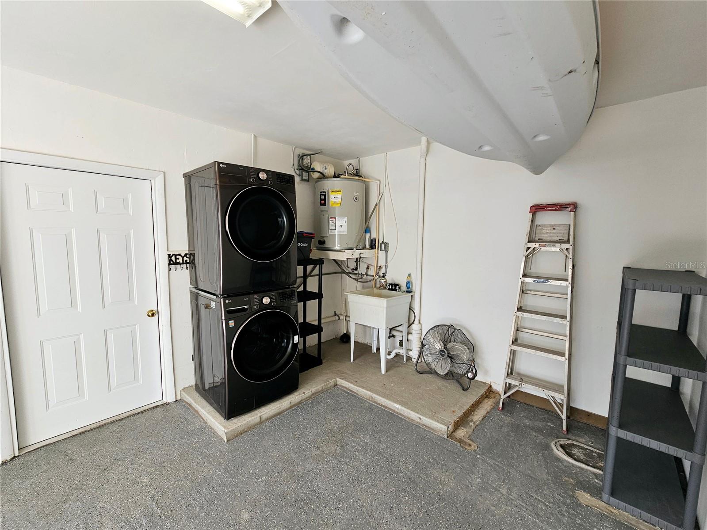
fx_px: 265
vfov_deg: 89.9
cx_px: 354
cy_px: 265
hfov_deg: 106.2
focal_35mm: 13
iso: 50
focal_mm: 2.2
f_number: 2.2
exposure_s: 1/164
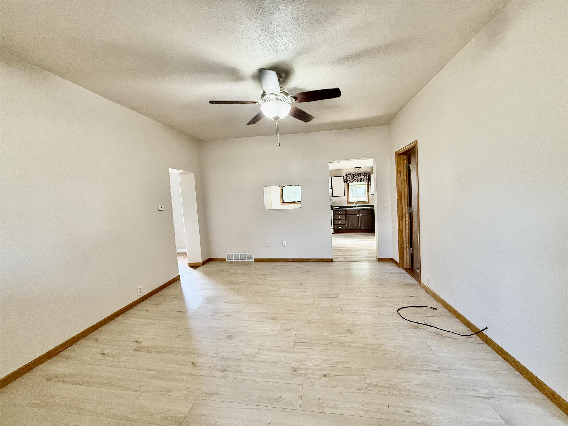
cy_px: 213
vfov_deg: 85.7
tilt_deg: -3.5
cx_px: 284
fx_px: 230
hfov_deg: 102.1
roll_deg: +3.1
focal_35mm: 14
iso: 500
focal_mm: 2.22
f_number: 2.2
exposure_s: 1/120
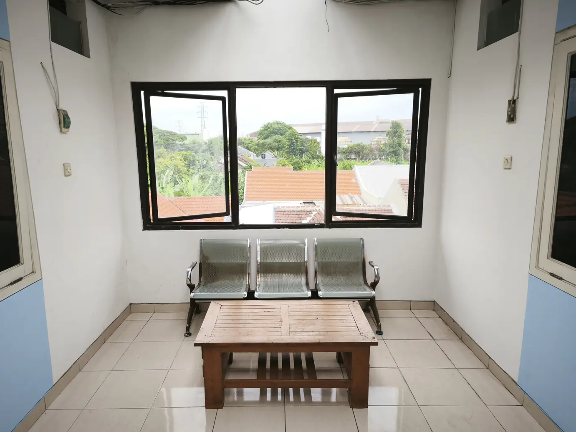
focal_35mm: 24
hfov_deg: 71.6
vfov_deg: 56.8
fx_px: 399
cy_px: 219
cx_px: 278
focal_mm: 5.35
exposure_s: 1/649
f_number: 1.7
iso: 80
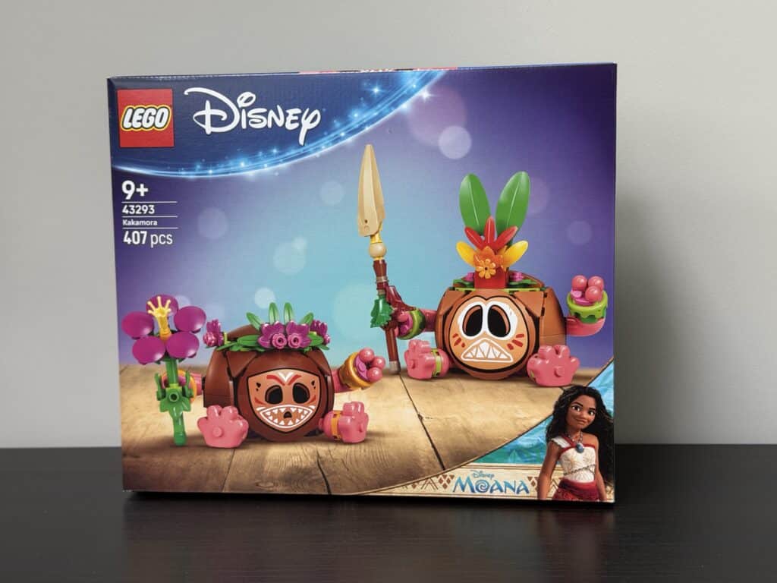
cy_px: 292
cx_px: 388
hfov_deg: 39.7
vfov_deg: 30.3
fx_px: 1077
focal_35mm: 48
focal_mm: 6.76
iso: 100
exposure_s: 1/78
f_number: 1.78
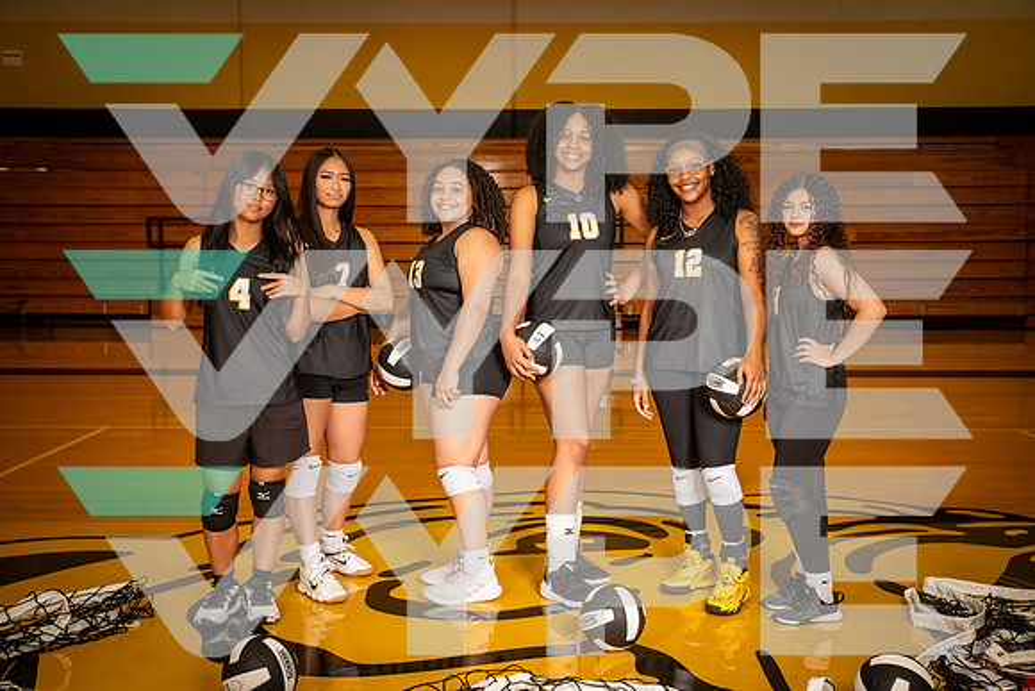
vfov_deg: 29.3
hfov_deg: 42.7
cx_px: 518
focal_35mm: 46
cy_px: 346
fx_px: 1323
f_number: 7.1
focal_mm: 46
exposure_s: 1/320
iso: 800
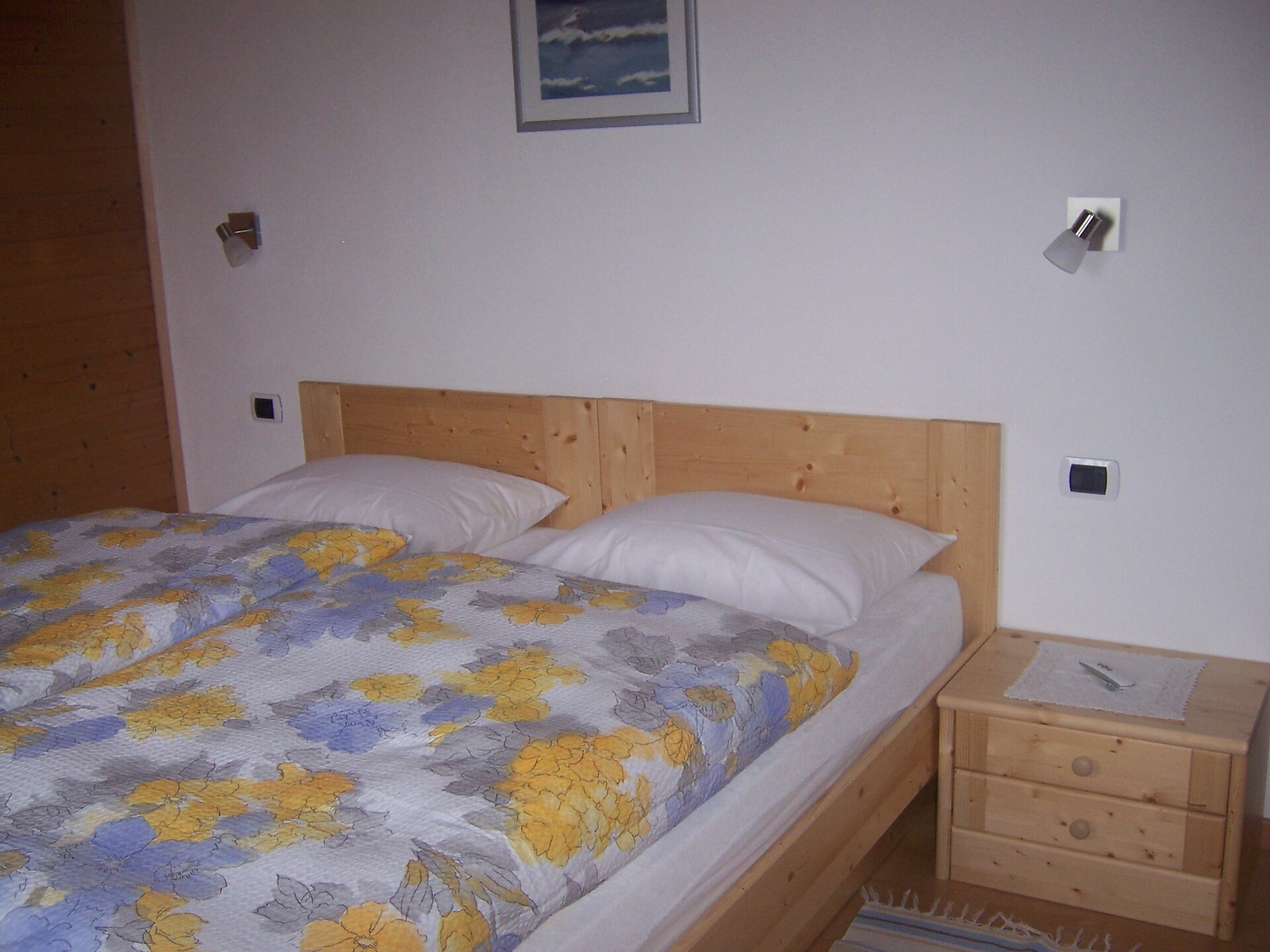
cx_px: 635
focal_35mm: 36
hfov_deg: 51.4
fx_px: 1321
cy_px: 476
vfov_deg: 39.7
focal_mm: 6.2
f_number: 2.8
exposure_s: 1/60
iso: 125
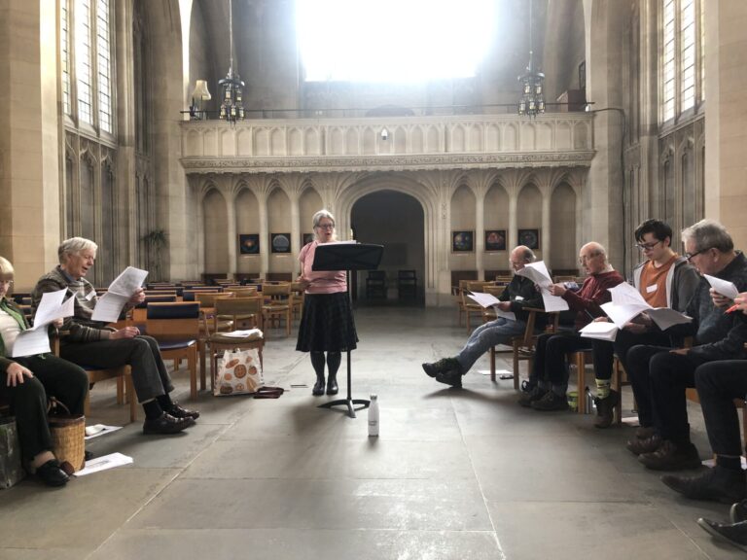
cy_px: 280
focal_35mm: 28
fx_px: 604
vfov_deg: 49.7
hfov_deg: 63.4
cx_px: 374
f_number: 1.8
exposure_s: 1/33
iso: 32
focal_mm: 3.99
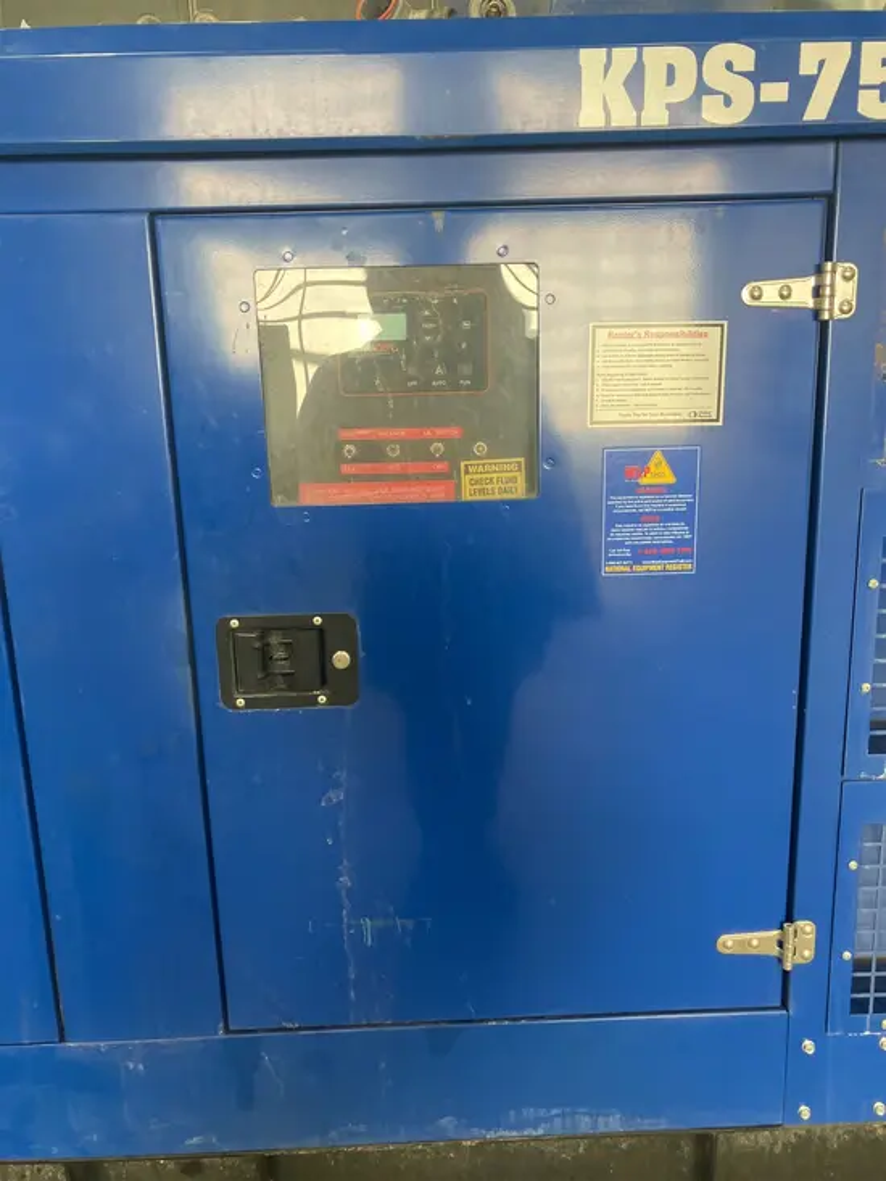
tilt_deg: -13.3
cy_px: 590
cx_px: 443
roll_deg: +2.5
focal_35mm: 28
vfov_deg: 63.4
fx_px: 955
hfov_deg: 49.8
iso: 125
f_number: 1.8
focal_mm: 3.99
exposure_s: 1/60
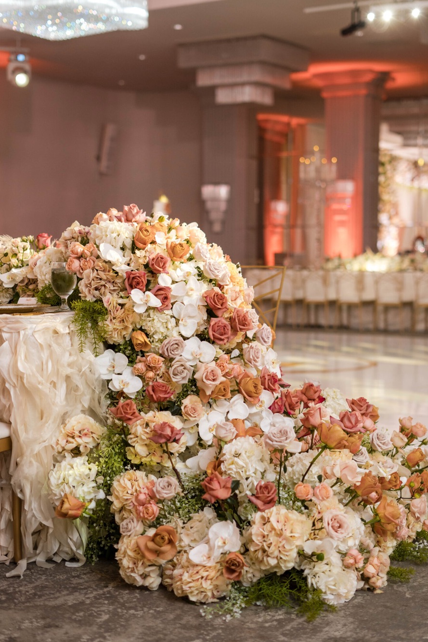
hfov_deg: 22.6
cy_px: 323
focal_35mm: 60
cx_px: 207
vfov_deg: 33.4
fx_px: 1070
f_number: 2.2
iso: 800
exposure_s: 1/200
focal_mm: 50
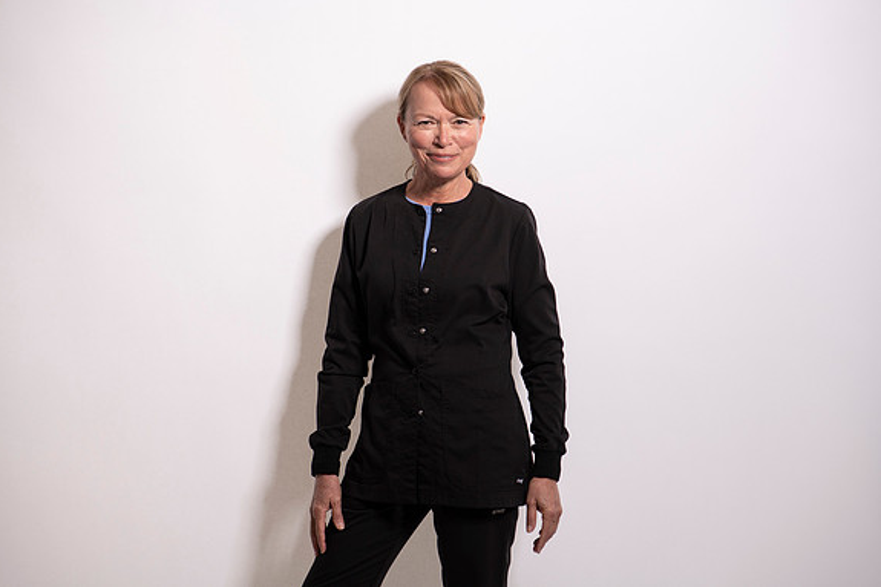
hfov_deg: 19.3
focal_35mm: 106
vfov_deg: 12.9
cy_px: 292
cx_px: 440
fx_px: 2593
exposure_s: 1/160
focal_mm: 105
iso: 64
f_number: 6.3
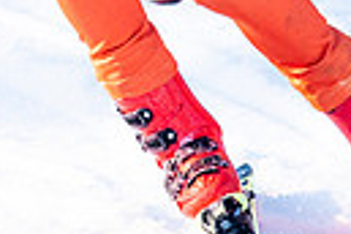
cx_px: -234
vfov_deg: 0.5
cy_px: -275
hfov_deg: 0.7
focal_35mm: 2884
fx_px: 28117
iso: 1250
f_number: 8
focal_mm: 560
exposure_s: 1/2000
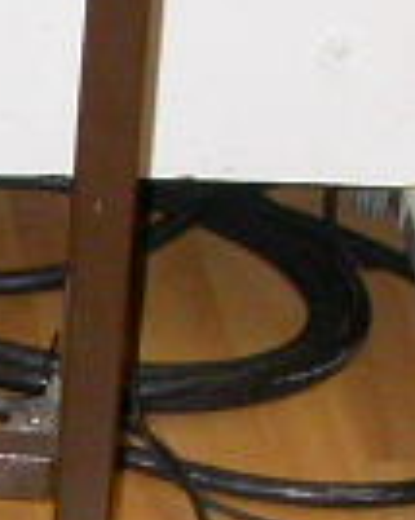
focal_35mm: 283
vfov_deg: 6.8
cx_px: -434
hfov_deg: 5.3
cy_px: 570
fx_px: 4350
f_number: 2.6
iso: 200
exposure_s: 1/60
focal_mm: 7.85
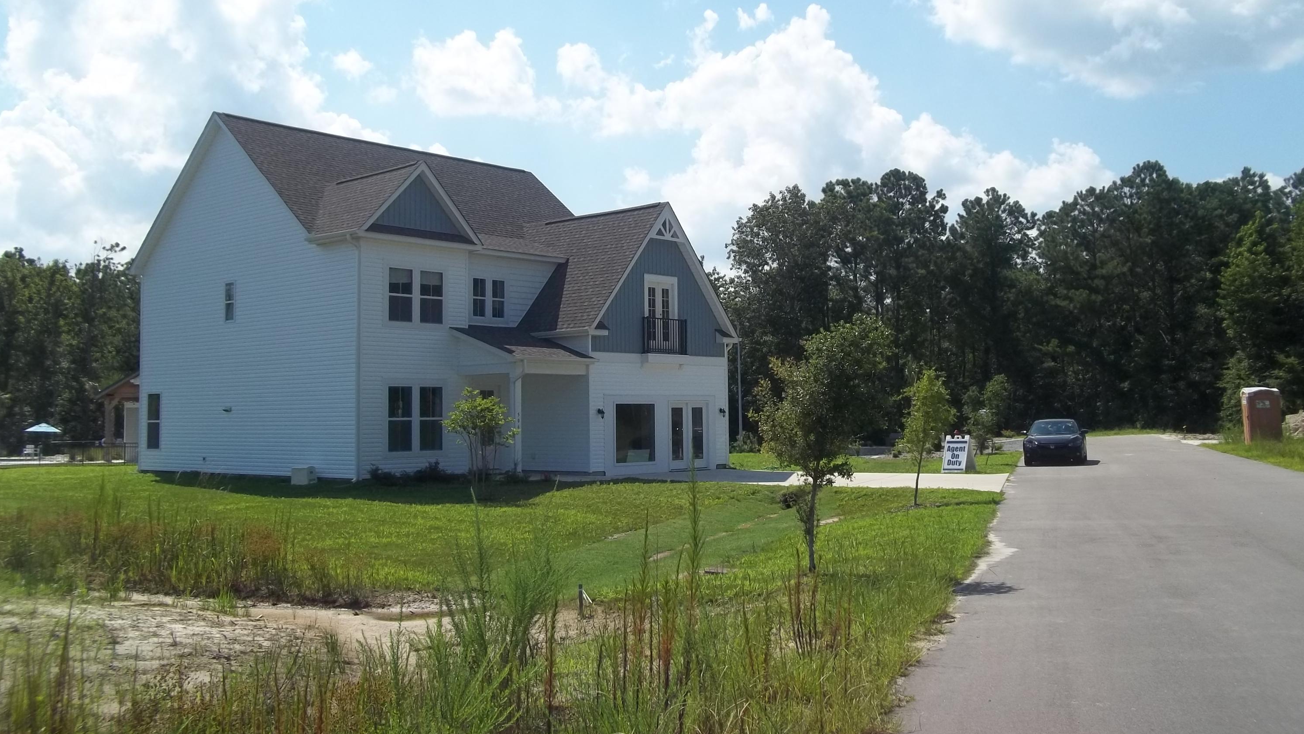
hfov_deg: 56.6
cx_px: 651
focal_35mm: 35
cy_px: 343
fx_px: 1210
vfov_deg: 33.7
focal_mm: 5.7
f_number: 8.8
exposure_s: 1/200
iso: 64
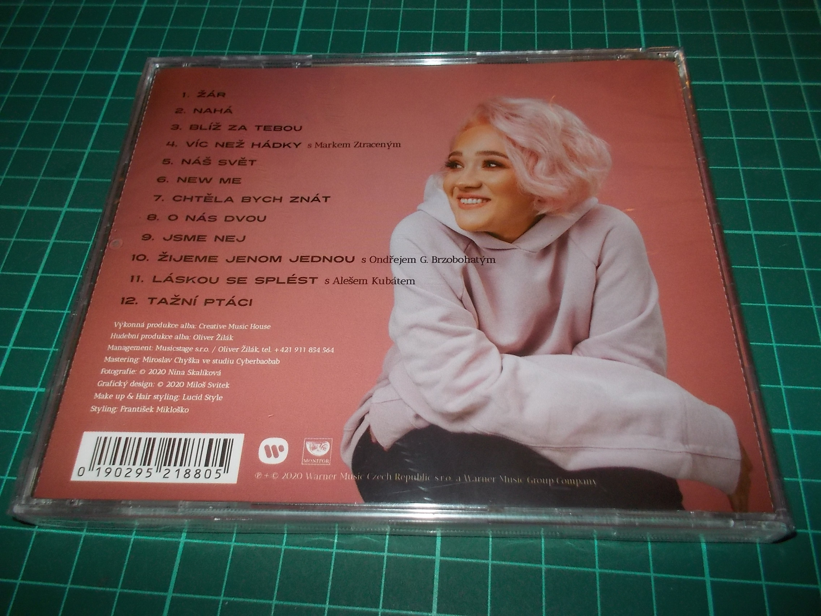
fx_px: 688
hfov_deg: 61.7
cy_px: 308
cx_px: 410
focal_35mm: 29
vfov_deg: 48.2
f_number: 3.3
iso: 200
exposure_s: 1/30
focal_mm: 4.1
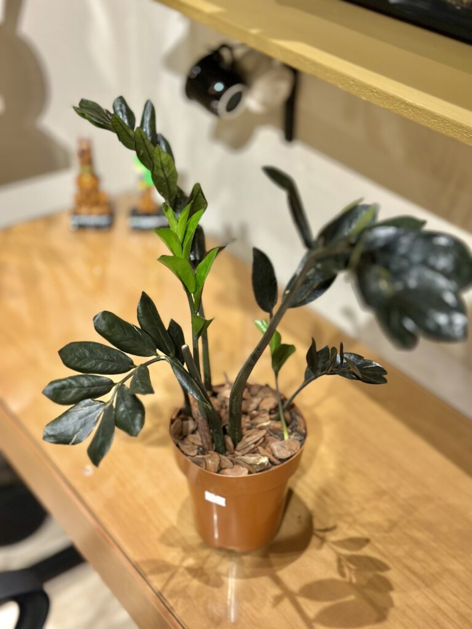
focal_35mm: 48
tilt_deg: -35.2
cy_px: 314
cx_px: 236
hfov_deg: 30.3
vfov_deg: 39.7
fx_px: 873
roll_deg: -1.7
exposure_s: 1/60
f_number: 1.78
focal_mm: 6.86
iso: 320
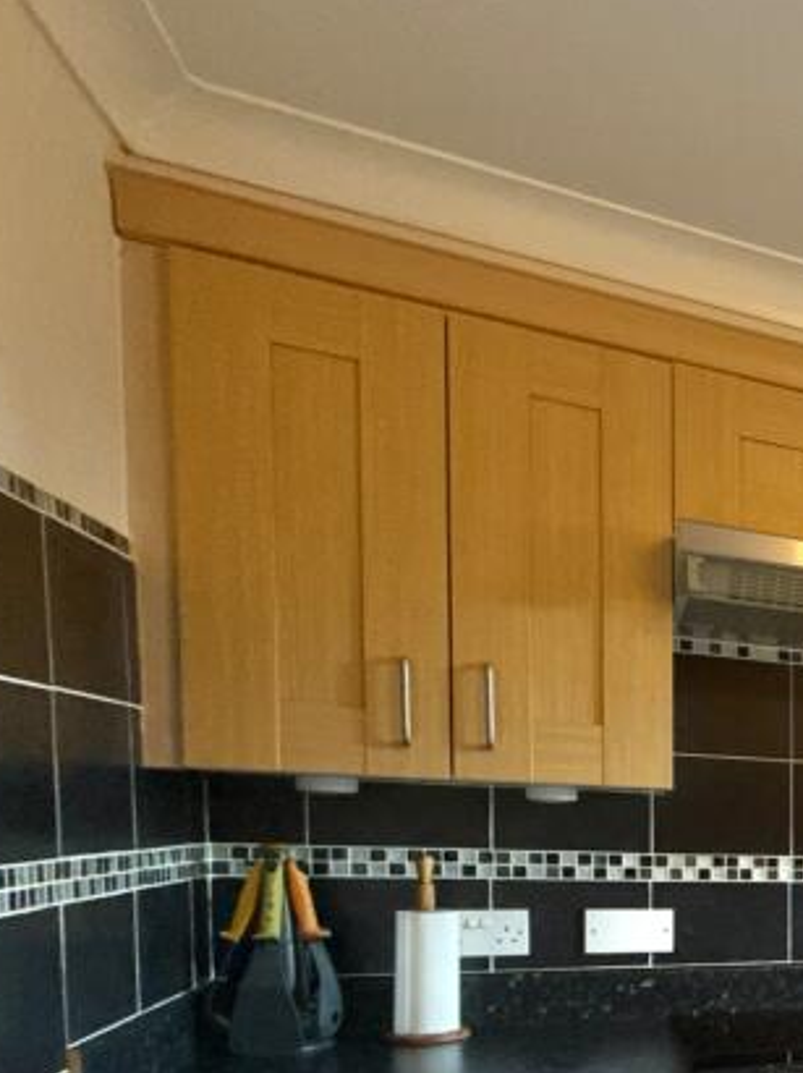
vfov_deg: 48.5
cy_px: 911
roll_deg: -1.4
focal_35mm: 35
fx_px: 1084
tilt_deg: -4.0
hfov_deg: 25.5
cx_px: 1300
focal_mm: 2.22
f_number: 2.2
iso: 320
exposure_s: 1/95
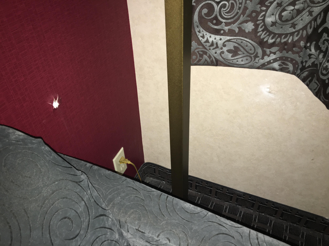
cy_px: 123
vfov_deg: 48.2
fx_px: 276
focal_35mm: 29
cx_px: 164
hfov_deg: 61.7
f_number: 2.2
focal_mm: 4.15
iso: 80
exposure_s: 1/16
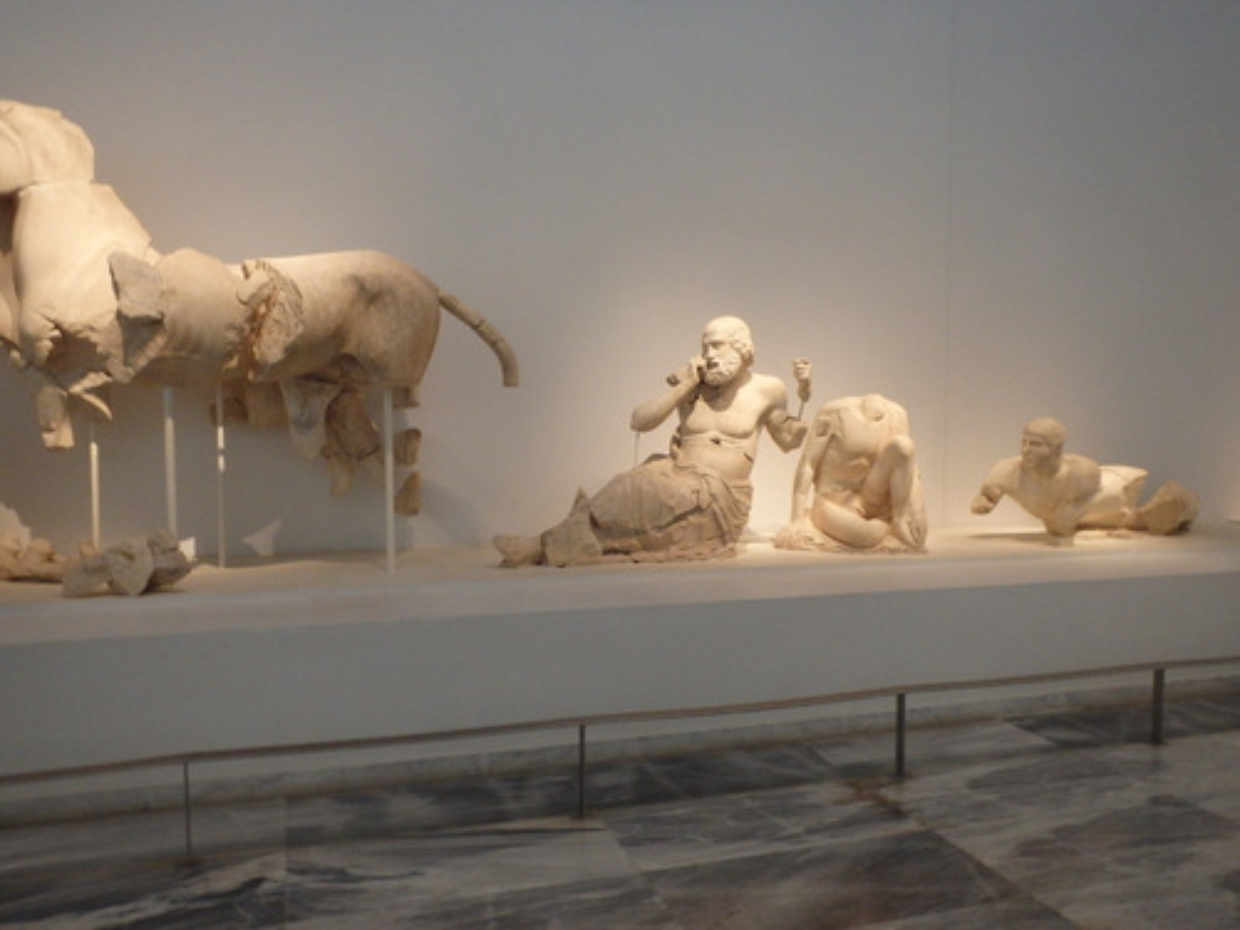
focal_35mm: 28
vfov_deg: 49.7
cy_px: 465
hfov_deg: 63.4
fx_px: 1003
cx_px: 620
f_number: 3.9
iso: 500
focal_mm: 5
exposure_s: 1/30
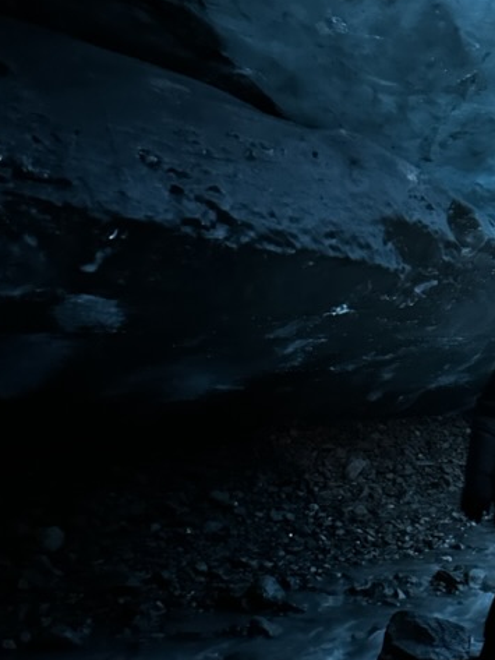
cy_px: 437
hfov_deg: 26.2
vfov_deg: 36.5
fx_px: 991
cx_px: 519
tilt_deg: -2.6
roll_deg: -1.9
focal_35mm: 52
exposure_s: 1/15
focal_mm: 6.86
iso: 2500
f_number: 1.78
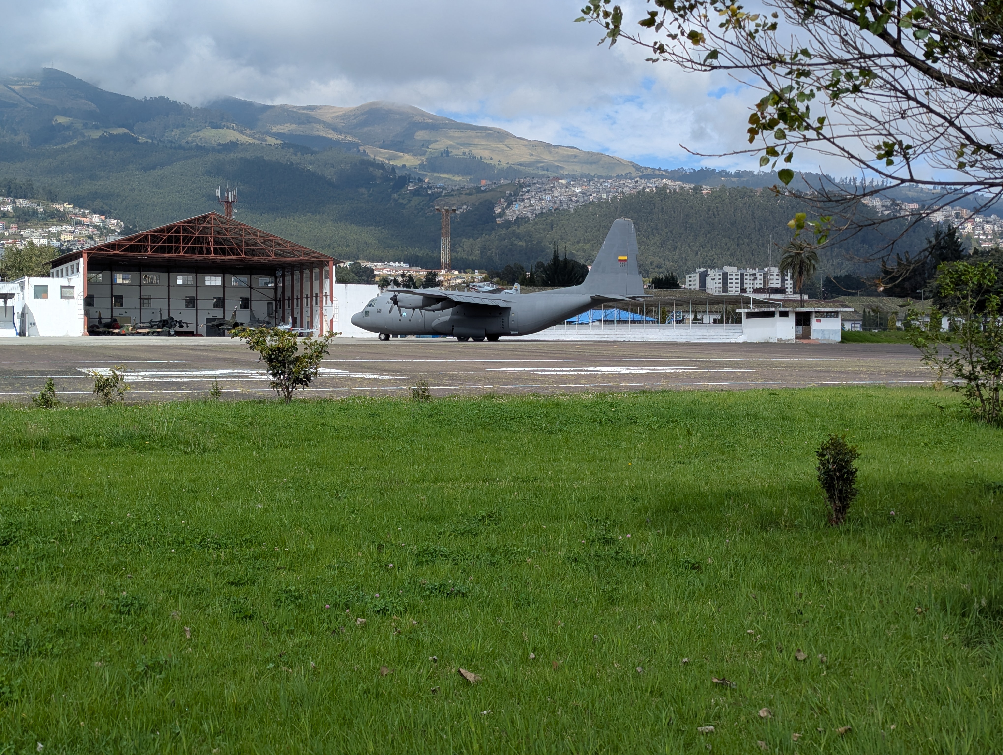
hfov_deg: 39.6
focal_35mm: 48
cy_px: 378
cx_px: 502
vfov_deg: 30.3
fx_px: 1393
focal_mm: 6.81
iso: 42
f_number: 1.85
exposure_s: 1/2924
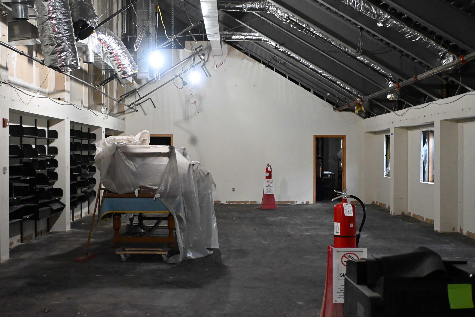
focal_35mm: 52
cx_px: 237
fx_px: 686
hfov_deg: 38.2
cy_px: 160
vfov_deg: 26.0
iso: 7200
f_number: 5
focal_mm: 34
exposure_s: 1/250
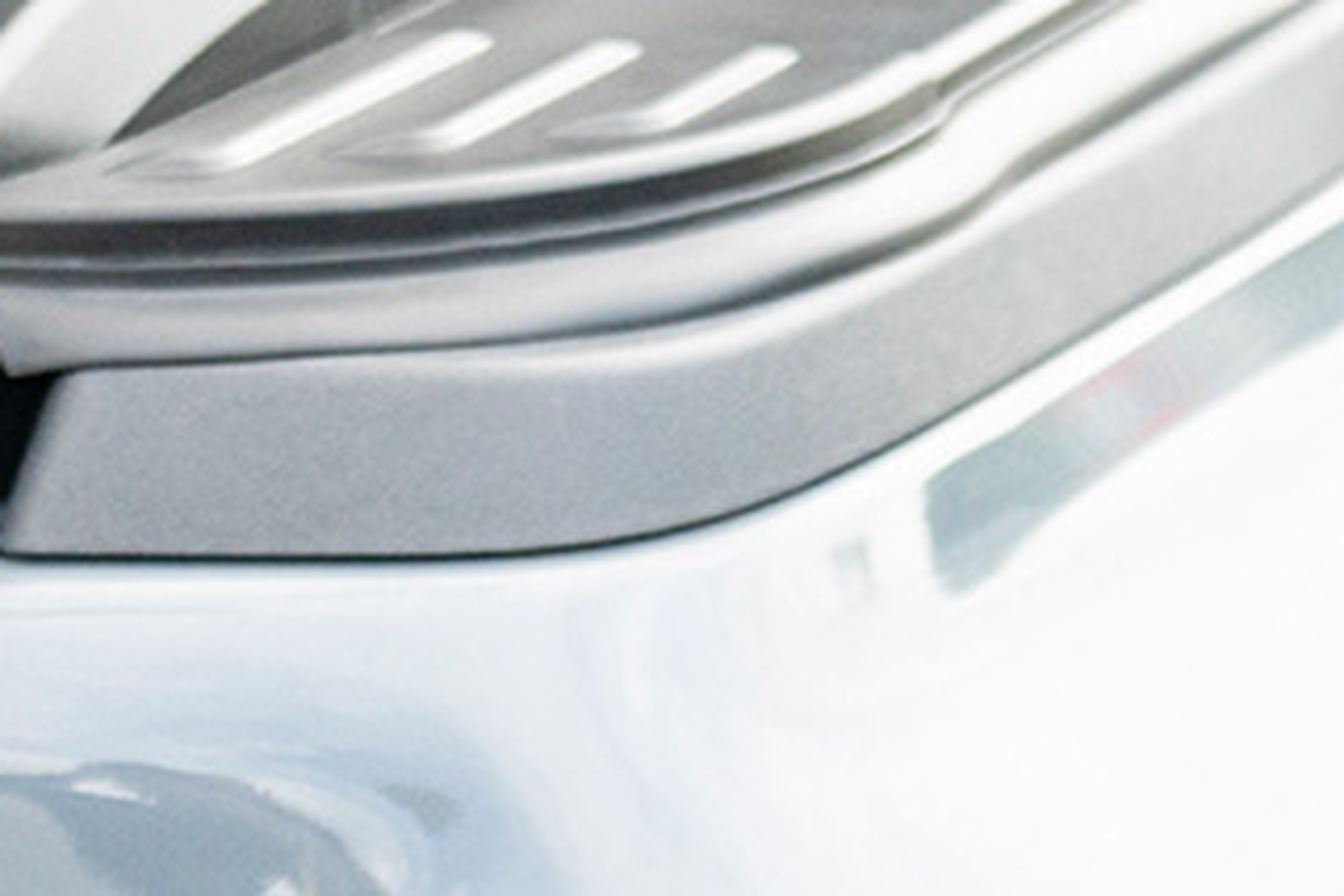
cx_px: -1348
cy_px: -335
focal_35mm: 196
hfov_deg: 9.8
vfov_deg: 6.9
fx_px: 7317
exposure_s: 1/160
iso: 400
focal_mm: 35
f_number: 4
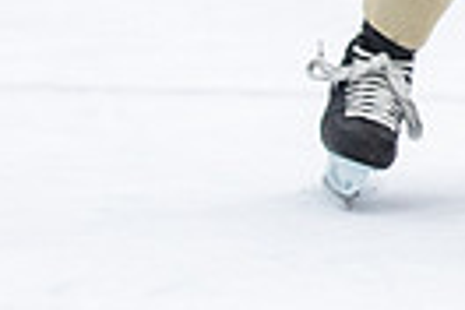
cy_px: -496
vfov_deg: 1.9
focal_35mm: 728
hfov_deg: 2.8
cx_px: 1198
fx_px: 9403
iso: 1600
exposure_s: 1/640
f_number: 2.8
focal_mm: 85
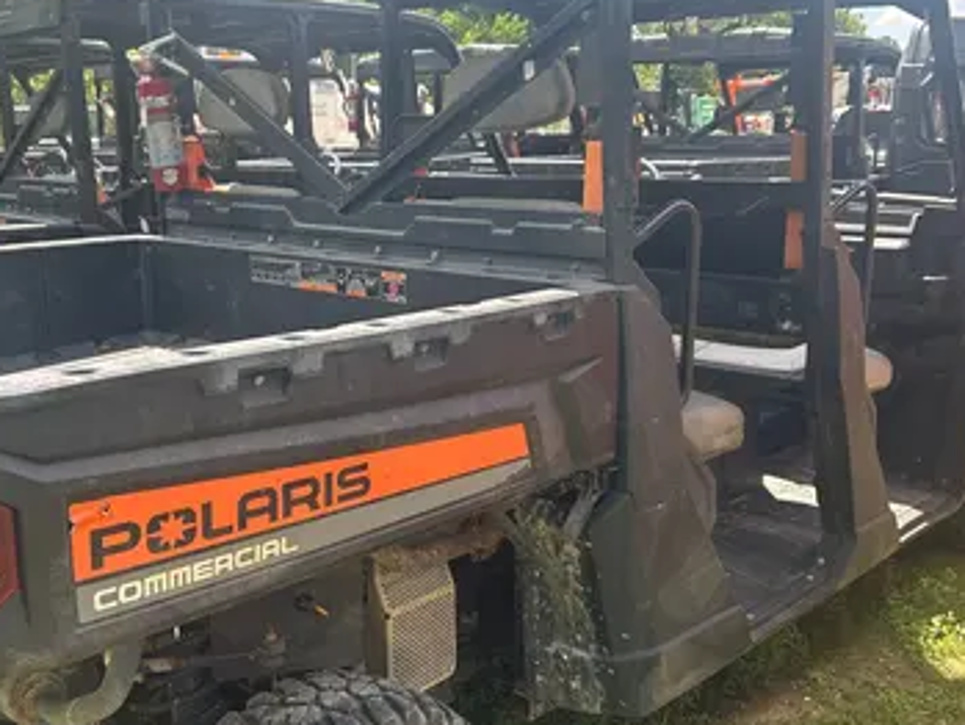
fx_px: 1143
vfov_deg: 35.1
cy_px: 397
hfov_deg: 45.7
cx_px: 434
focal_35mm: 41
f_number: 1.5
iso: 50
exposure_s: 1/808
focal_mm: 5.7
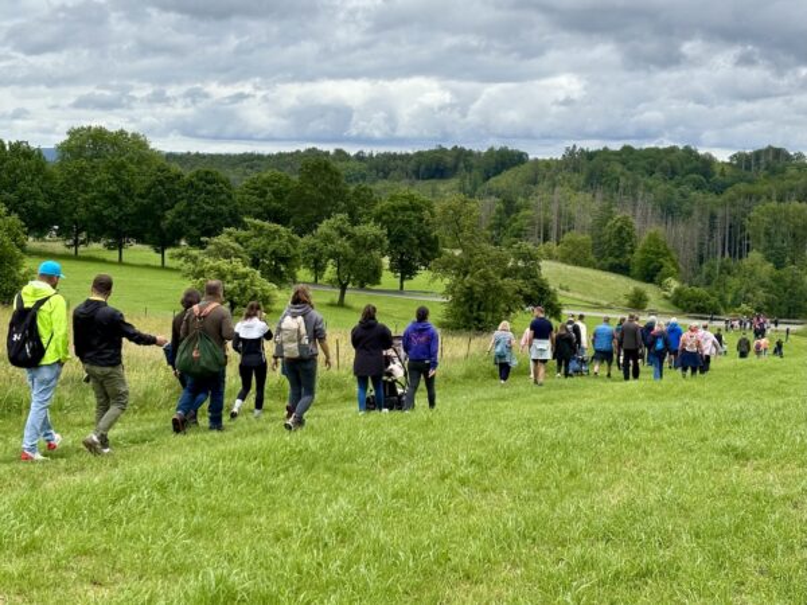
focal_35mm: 52
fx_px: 1212
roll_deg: -0.8
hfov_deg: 36.8
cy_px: 302
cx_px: 404
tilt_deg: -4.6
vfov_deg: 28.0
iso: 32
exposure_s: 1/1399
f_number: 1.6
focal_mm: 5.96
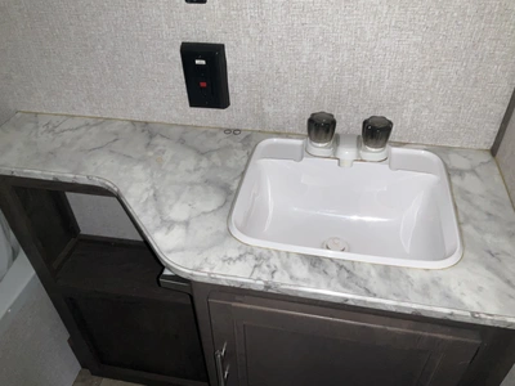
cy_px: 193
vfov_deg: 48.2
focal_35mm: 29
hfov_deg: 61.7
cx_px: 258
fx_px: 431
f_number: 1.8
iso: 32
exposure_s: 1/32
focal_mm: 3
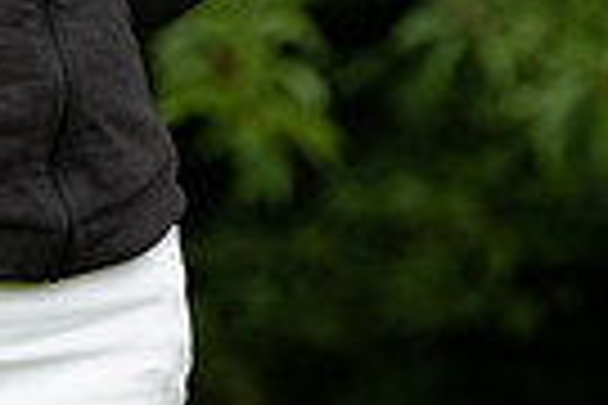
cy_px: -443
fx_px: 34856
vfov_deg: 0.7
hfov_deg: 1.0
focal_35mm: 2064
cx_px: -27
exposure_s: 1/1250
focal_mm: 320
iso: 1250
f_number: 6.3
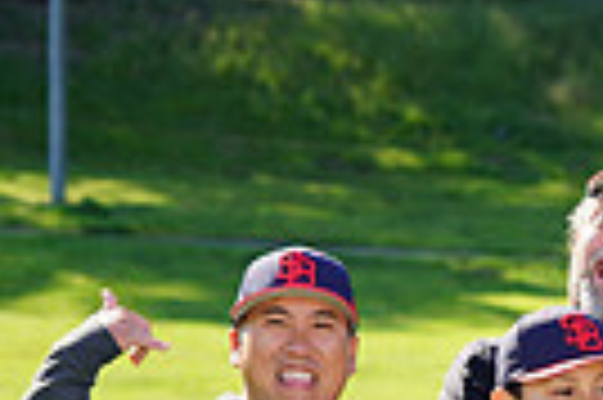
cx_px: 1053
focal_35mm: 433
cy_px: 667
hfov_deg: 4.7
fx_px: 7244
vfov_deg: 3.2
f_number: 5.6
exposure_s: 1/250
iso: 100
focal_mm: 100
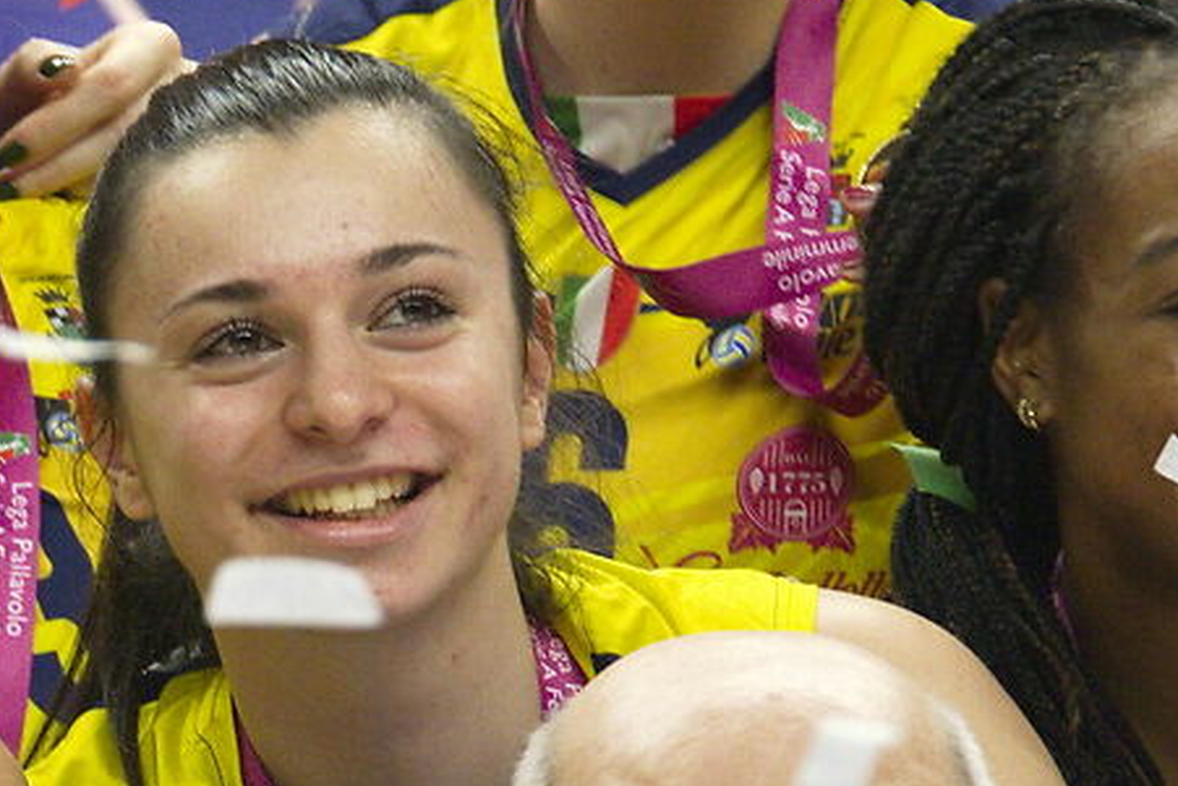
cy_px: 1196
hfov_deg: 2.2
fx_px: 31323
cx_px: -447
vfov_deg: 1.4
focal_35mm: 957
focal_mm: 180
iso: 2800
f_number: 4.5
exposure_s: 1/400
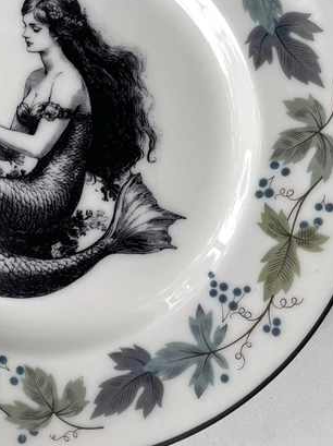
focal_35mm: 56
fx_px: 719
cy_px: 141
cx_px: 36
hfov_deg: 25.3
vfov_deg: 34.0
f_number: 1.6
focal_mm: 4.2
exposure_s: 1/331
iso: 32
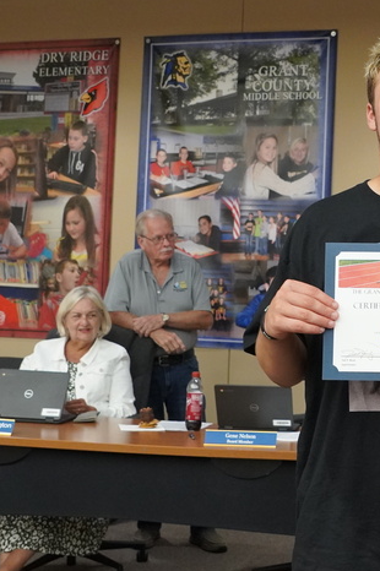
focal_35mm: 66
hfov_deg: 20.0
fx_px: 1046
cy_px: 241
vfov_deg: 30.5
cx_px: 373
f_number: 4
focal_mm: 20
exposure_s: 1/160
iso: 2500
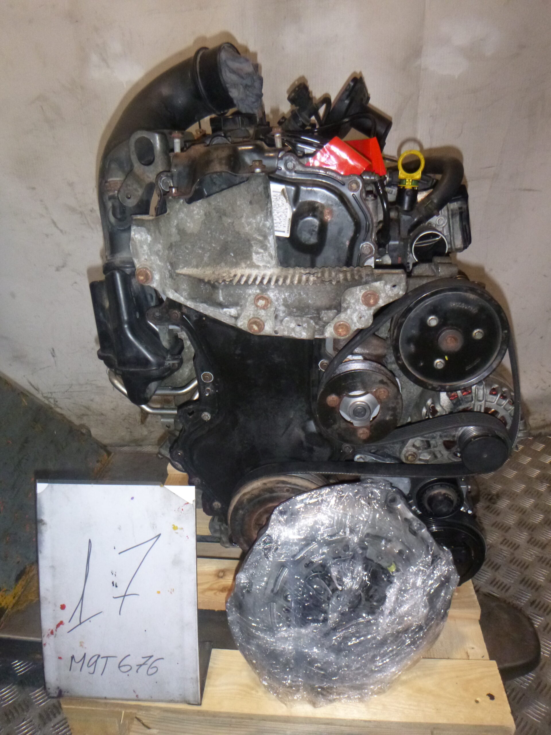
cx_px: 276
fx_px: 531
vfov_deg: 69.4
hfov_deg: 54.9
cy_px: 368
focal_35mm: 25
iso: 400
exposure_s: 1/250
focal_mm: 4.5
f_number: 3.9
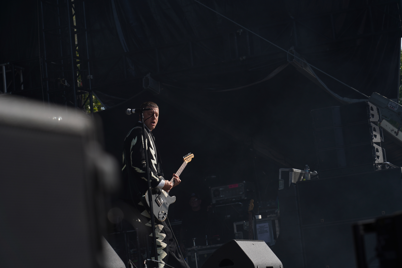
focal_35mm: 105
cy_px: 134
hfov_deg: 19.5
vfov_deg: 13.0
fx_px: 1172
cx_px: 201
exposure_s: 1/400
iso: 100
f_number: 7.1
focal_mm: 105
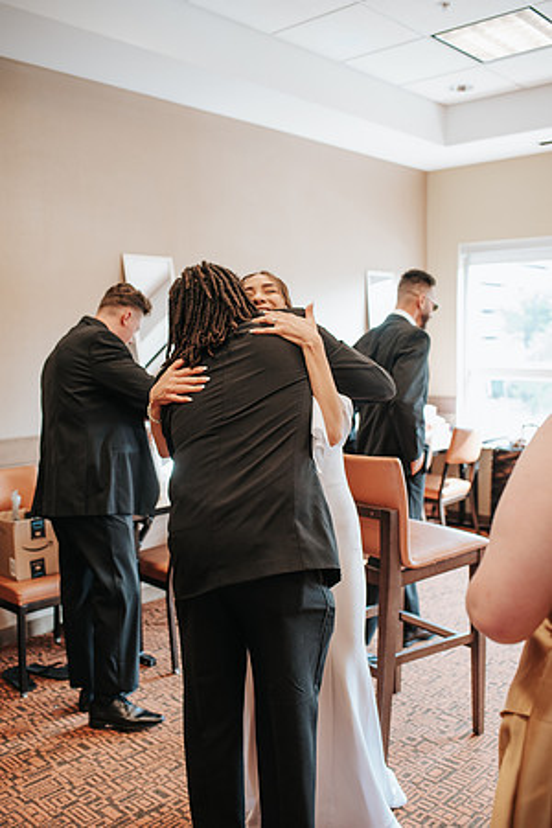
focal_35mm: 35
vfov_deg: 54.4
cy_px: 414
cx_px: 276
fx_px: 805
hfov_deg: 37.9
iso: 800
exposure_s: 1/250
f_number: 3.2
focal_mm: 35
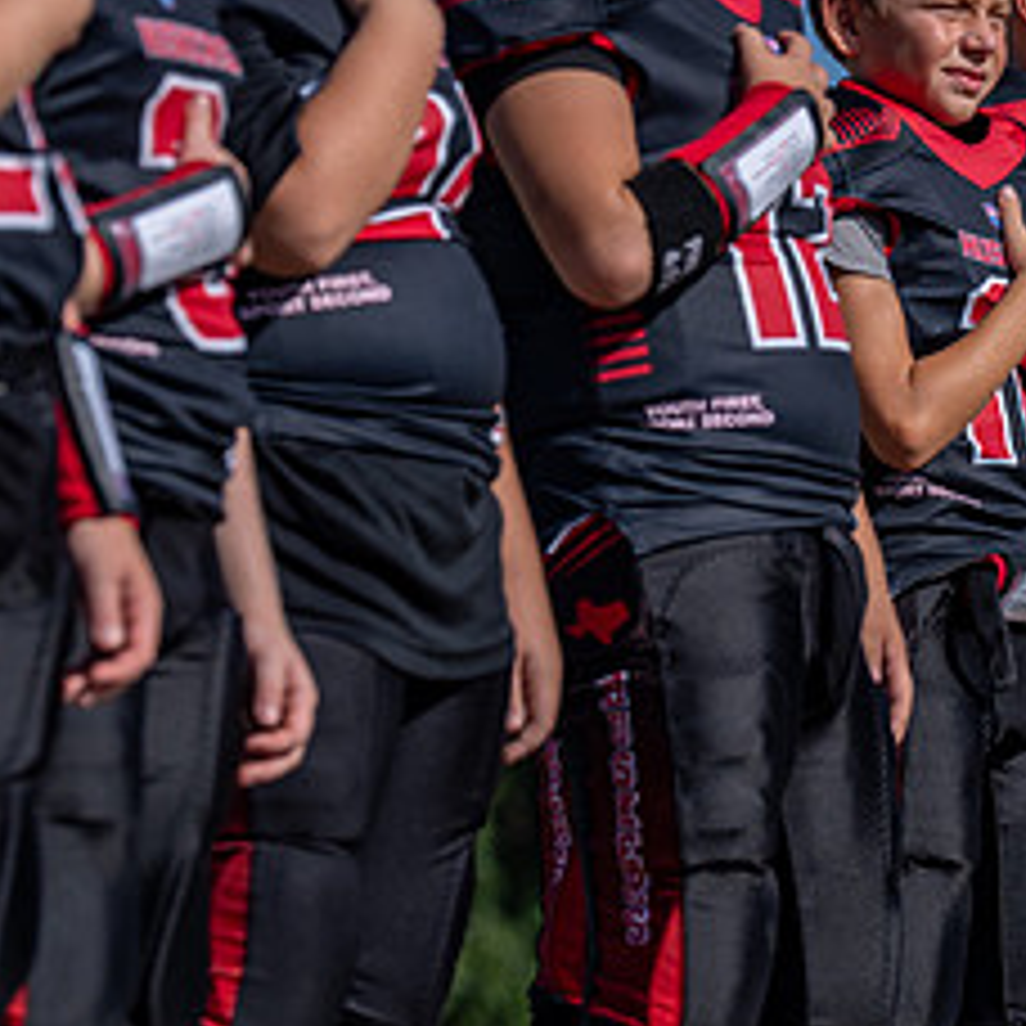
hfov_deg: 4.7
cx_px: 903
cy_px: 209
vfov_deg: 4.7
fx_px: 12575
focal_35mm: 375
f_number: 5
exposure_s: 1/1250
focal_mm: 156
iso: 100
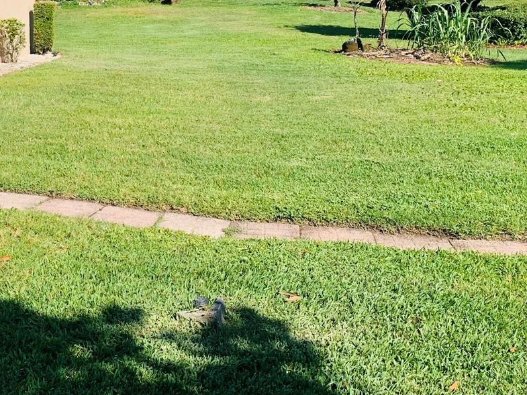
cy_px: 78
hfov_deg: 34.5
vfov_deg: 27.0
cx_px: 71
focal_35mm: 53
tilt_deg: -5.2
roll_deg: +0.8
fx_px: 807
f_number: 1.8
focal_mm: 4.25
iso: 25
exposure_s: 1/1812
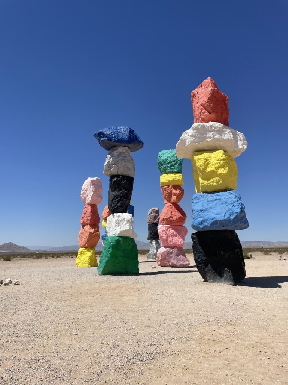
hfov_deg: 53.1
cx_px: 144
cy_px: 192
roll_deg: +0.4
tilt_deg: +12.5
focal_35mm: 26
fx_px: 288
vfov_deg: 67.3
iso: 32
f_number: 1.6
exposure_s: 1/6494
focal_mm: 4.2
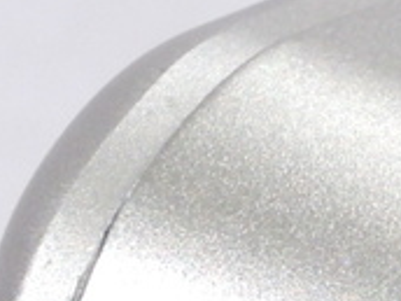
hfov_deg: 4.6
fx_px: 5004
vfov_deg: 3.4
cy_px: 835
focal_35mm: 432
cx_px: 636
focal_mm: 11.1
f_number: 5.2
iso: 400
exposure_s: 1/60
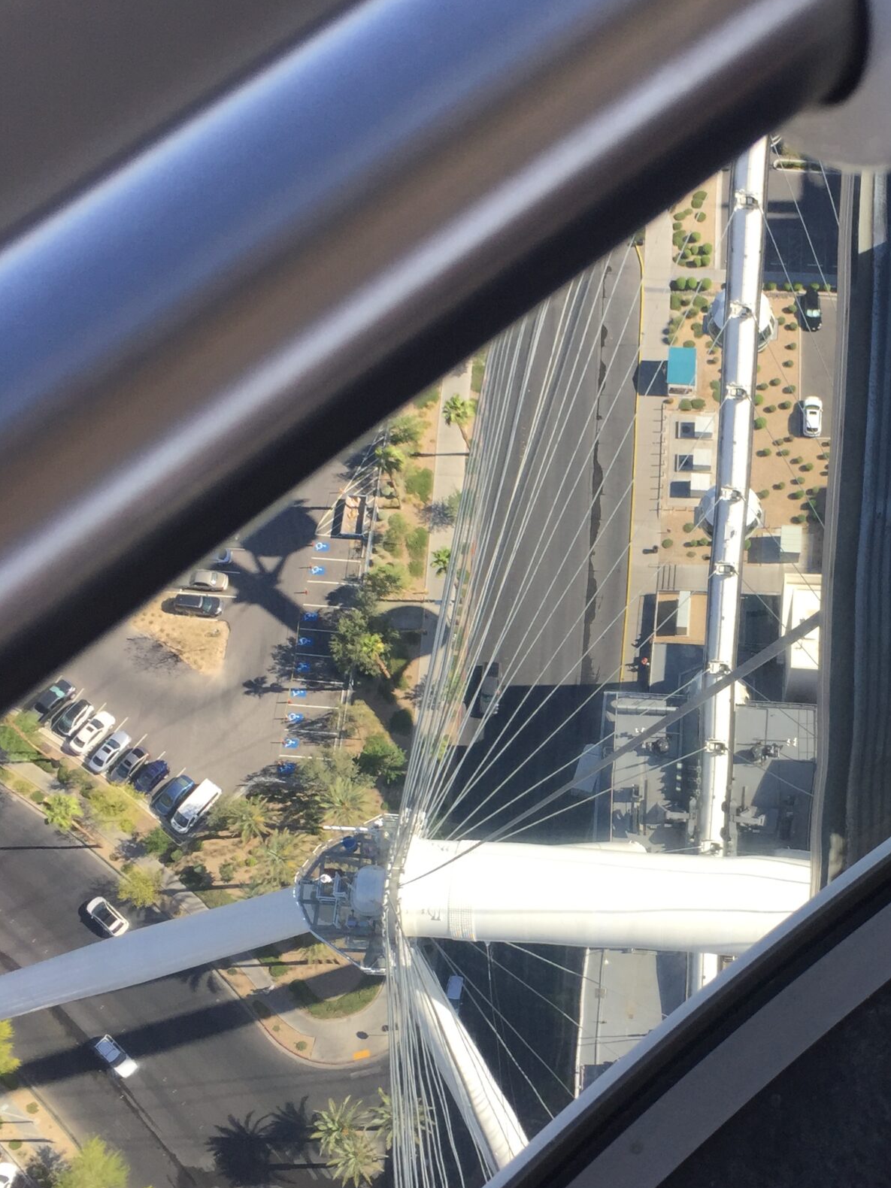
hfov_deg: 30.2
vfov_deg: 40.3
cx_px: 697
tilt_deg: -69.8
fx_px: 1613
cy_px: 693
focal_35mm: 47
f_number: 2.2
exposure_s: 1/399
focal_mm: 4.15
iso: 32
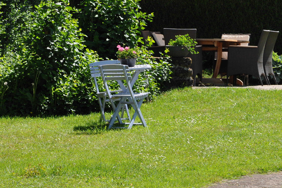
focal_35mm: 200
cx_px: 224
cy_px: 18
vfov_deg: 6.8
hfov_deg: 10.3
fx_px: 1565
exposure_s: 1/640
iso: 400
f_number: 8
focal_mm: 70
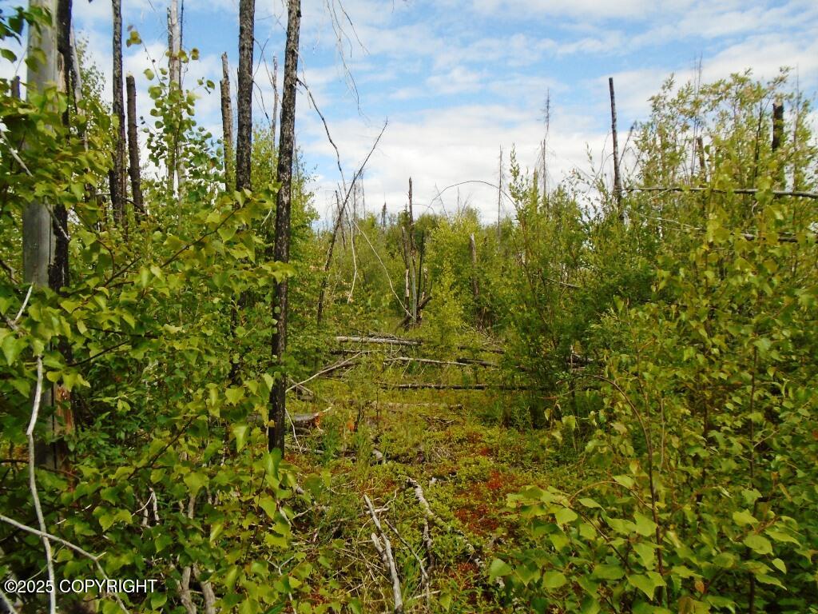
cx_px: 409
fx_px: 614
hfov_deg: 67.3
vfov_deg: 53.1
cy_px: 307
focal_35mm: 26
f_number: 3.2
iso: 100
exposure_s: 1/1000
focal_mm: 4.6
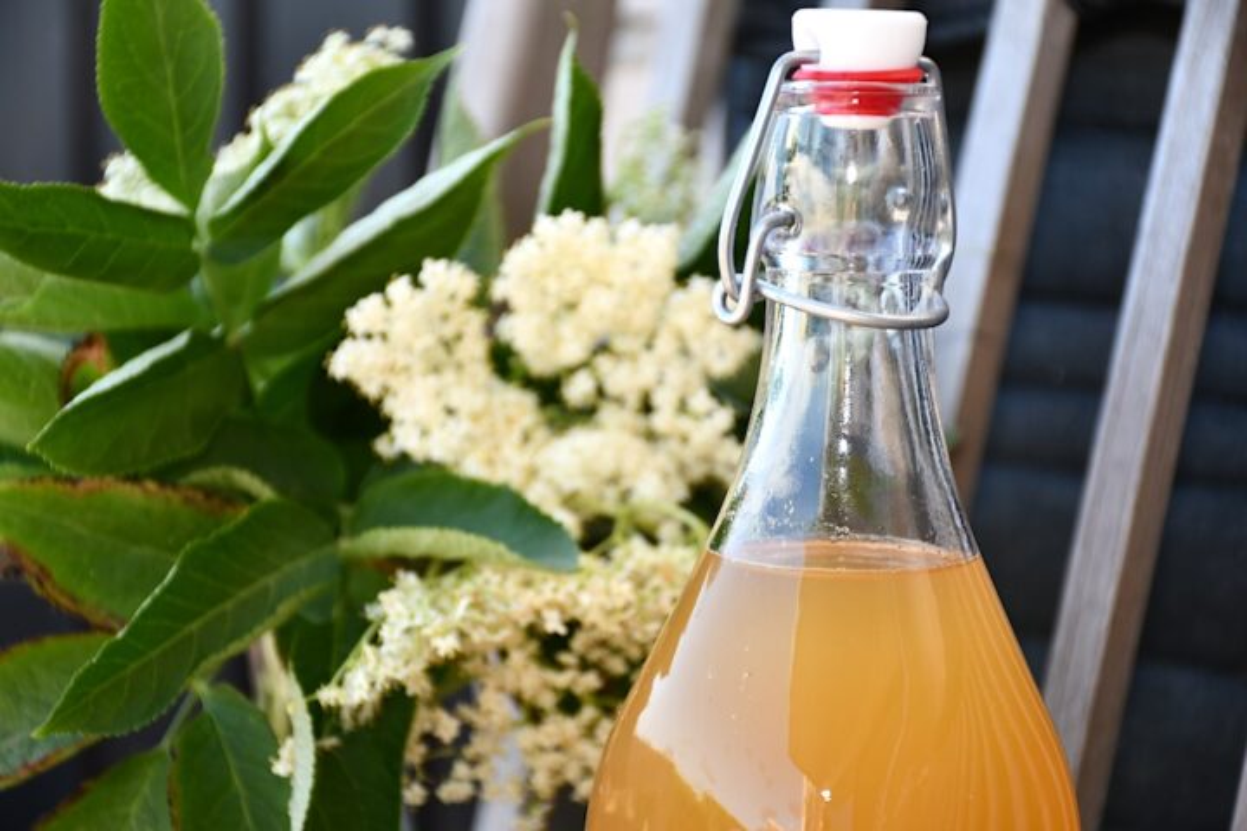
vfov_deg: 12.2
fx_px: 3879
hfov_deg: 18.3
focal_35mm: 112
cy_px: 416
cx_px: 624
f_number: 5.3
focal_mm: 75
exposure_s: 1/125
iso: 200
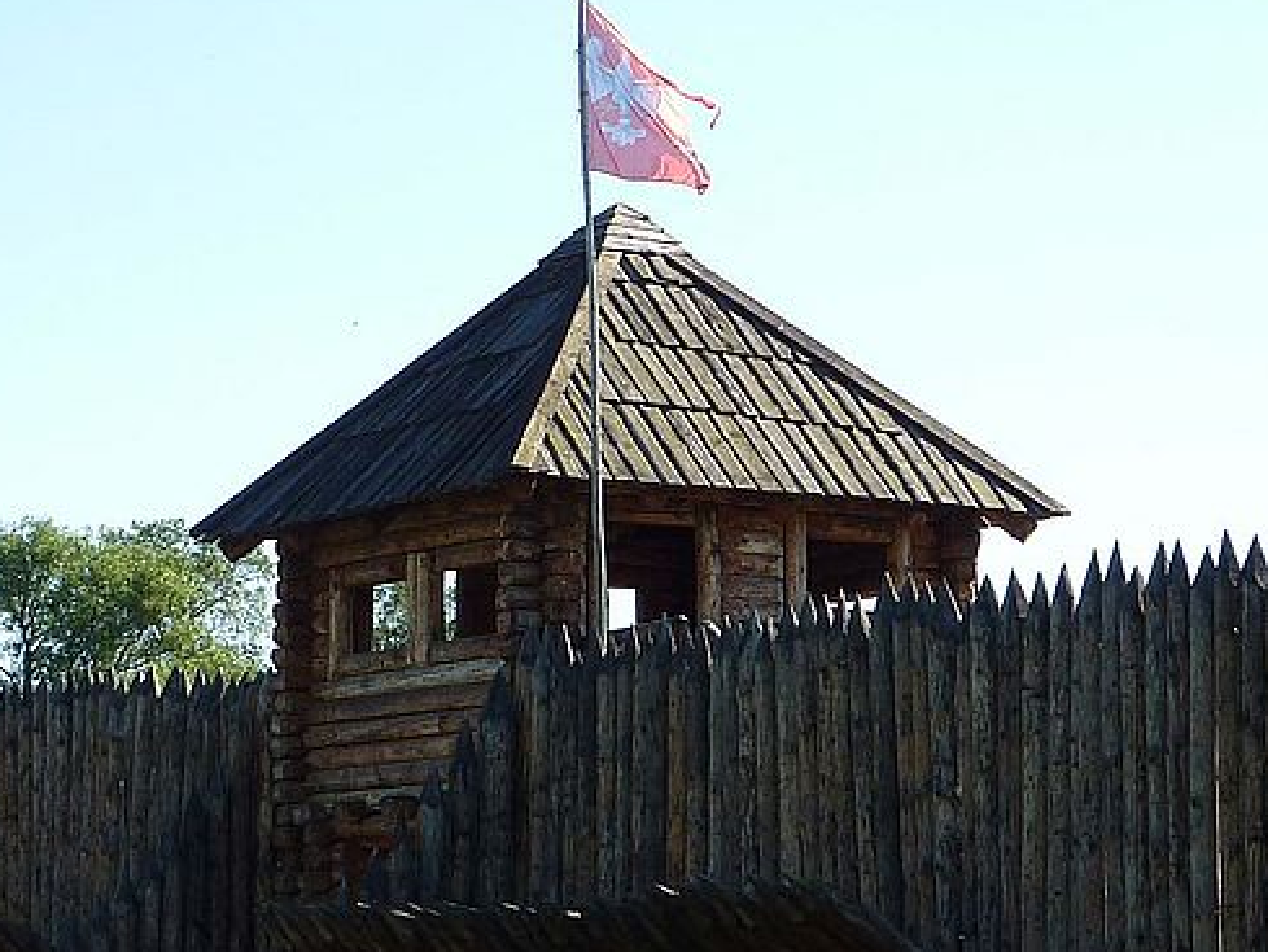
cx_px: 672
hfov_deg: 15.5
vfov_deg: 11.7
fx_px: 4653
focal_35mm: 127
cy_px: 545
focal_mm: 11
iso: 80
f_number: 4.1
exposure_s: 1/250
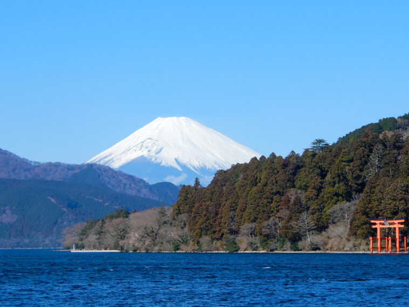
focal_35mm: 115
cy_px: 156
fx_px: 1359
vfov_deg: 12.9
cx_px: 220
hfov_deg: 17.1
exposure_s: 1/500
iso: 80
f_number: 5
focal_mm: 15.2
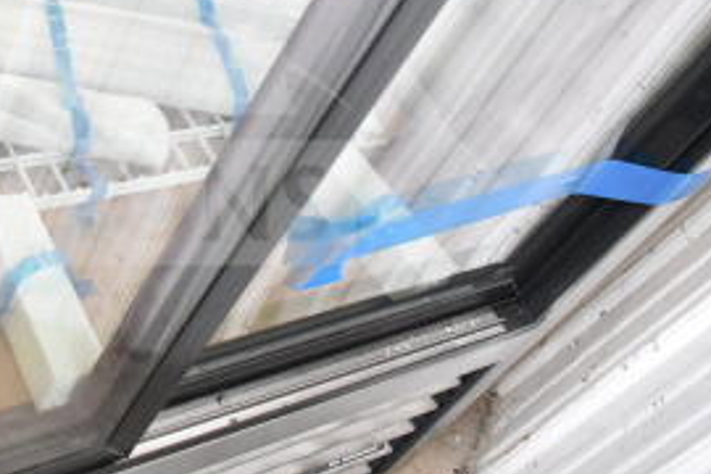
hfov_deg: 31.2
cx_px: 58
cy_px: 57
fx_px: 1205
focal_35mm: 61
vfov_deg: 21.8
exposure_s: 1/50
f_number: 3.5
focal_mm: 18
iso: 1600
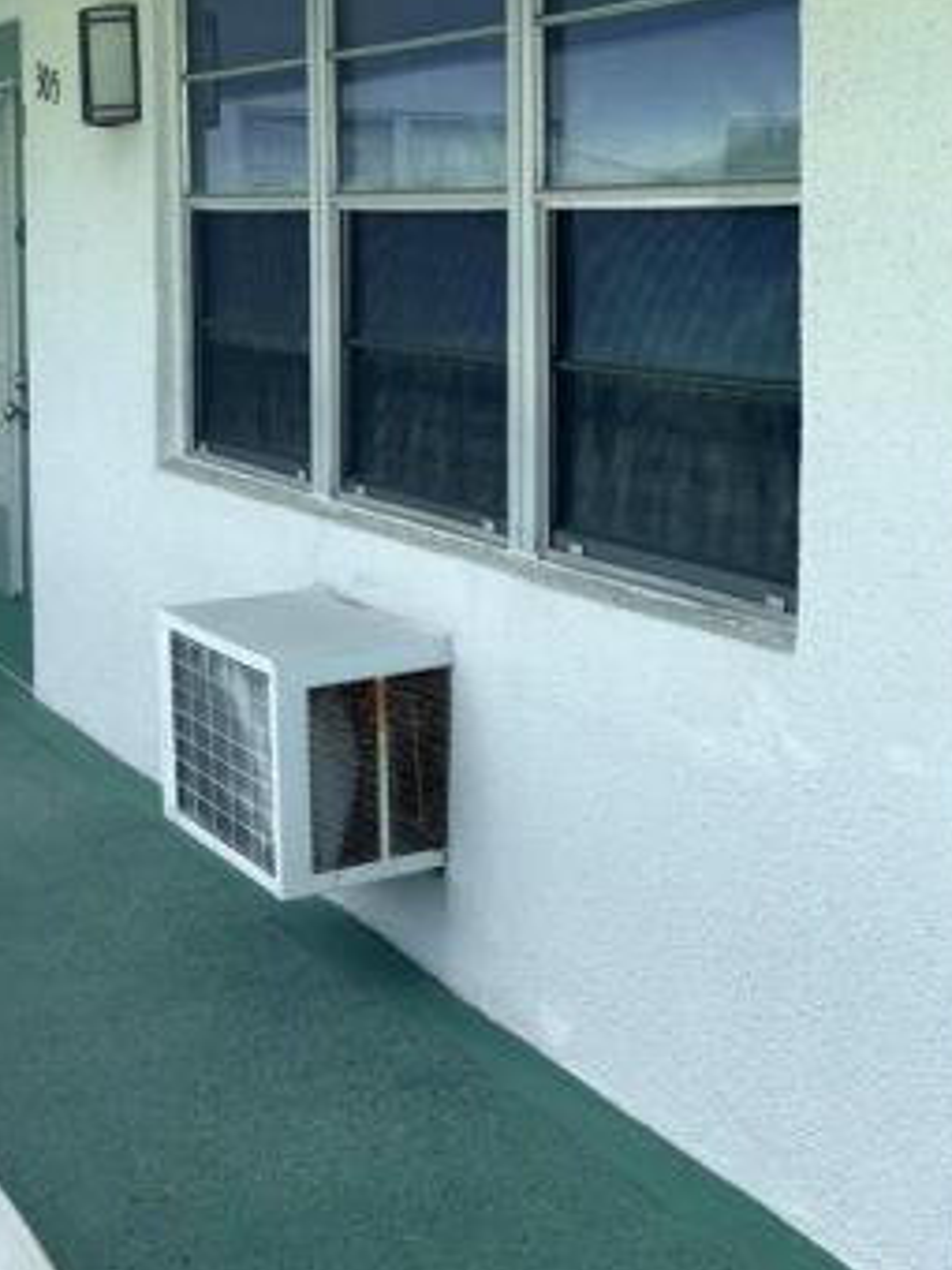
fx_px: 2017
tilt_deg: -1.7
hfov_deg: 25.9
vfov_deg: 34.4
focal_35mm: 55
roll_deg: -0.2
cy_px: 374
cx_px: 814
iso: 50
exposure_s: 1/865
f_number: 1.6
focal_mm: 5.96
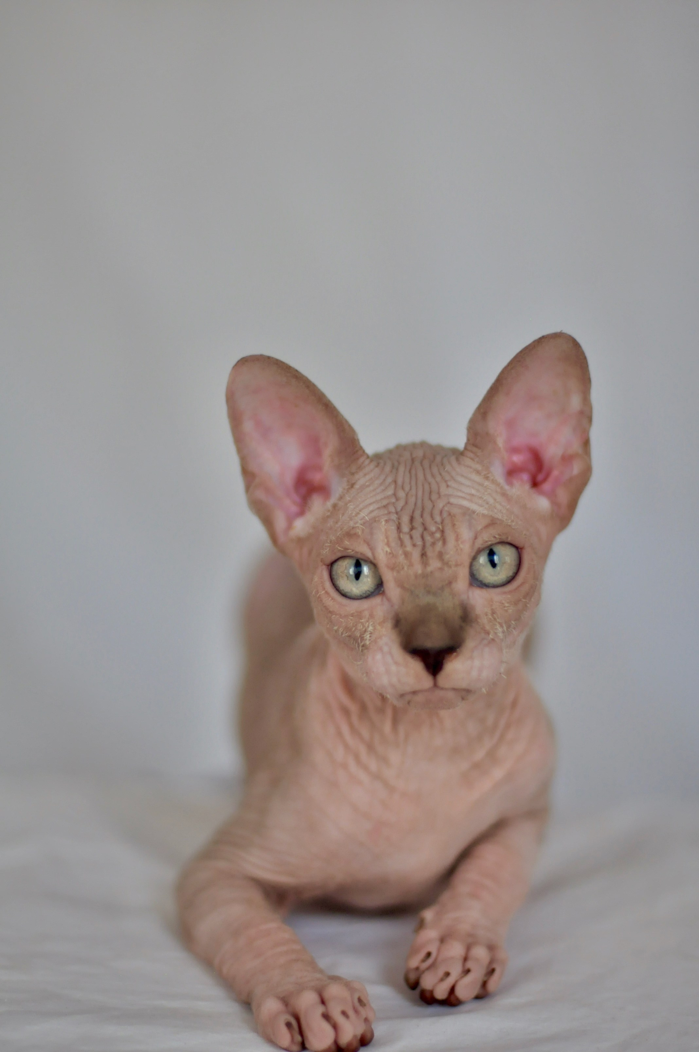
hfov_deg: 18.1
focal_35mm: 75
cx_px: 350
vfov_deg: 27.0
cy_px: 526
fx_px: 2190
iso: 800
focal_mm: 50
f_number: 1.4
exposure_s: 1/2500
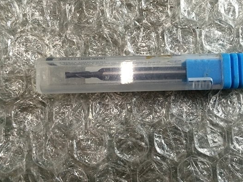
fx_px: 246
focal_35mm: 35
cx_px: 140
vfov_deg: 40.6
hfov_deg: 52.4
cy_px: 76
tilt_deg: -86.6
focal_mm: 4.15
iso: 100
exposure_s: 1/30
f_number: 2.2
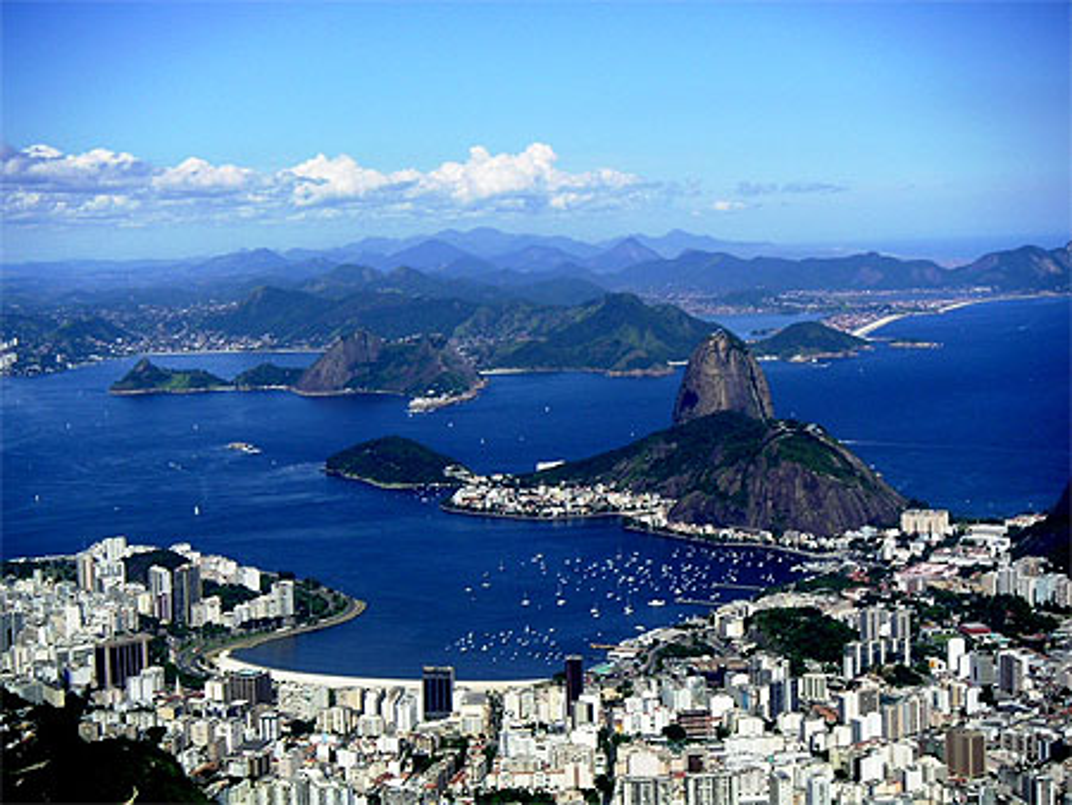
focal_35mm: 63
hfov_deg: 30.7
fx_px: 1952
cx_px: 536
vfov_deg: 23.3
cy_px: 402
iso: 50
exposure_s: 1/180
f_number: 6.7
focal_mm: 9.8
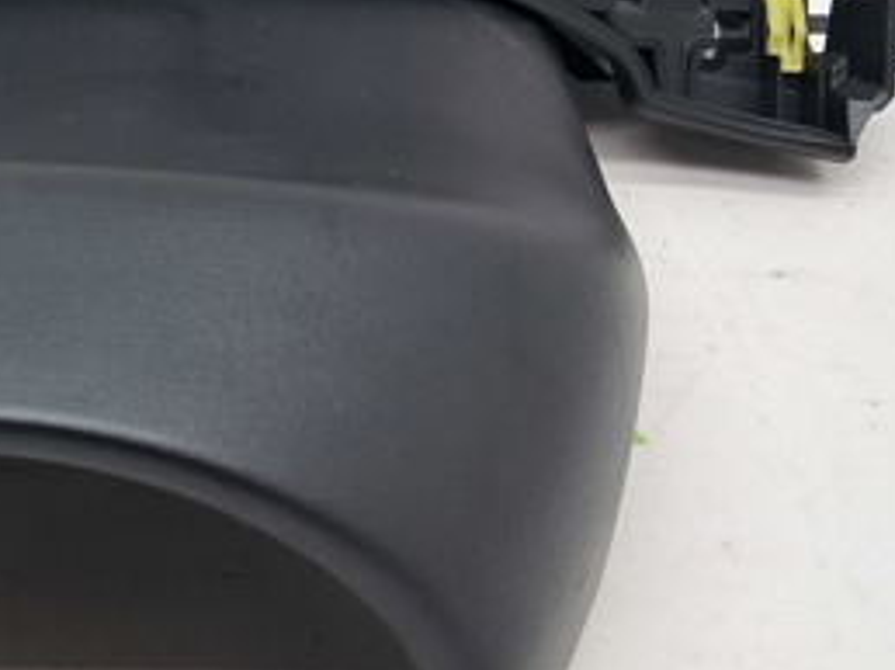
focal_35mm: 67
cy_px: 68
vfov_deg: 21.4
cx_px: -28
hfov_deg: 27.1
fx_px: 1731
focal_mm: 4
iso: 50
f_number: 1.8
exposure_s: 1/60
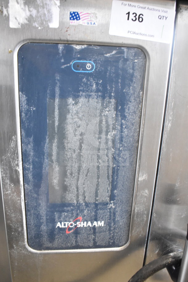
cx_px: 94
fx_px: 235
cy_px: 141
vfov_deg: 61.9
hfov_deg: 43.6
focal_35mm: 30
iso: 2800
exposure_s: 1/30
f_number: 3.8
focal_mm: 20
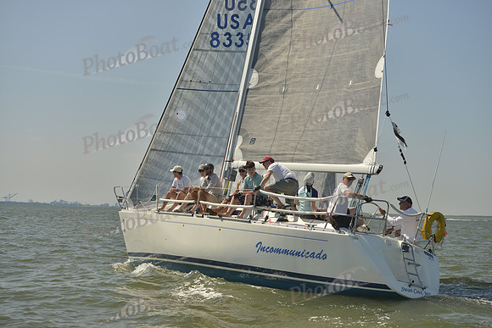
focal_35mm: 70
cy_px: 164
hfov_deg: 28.8
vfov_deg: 19.5
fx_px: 957
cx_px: 246
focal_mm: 70
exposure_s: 1/1250
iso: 200
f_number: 4.5
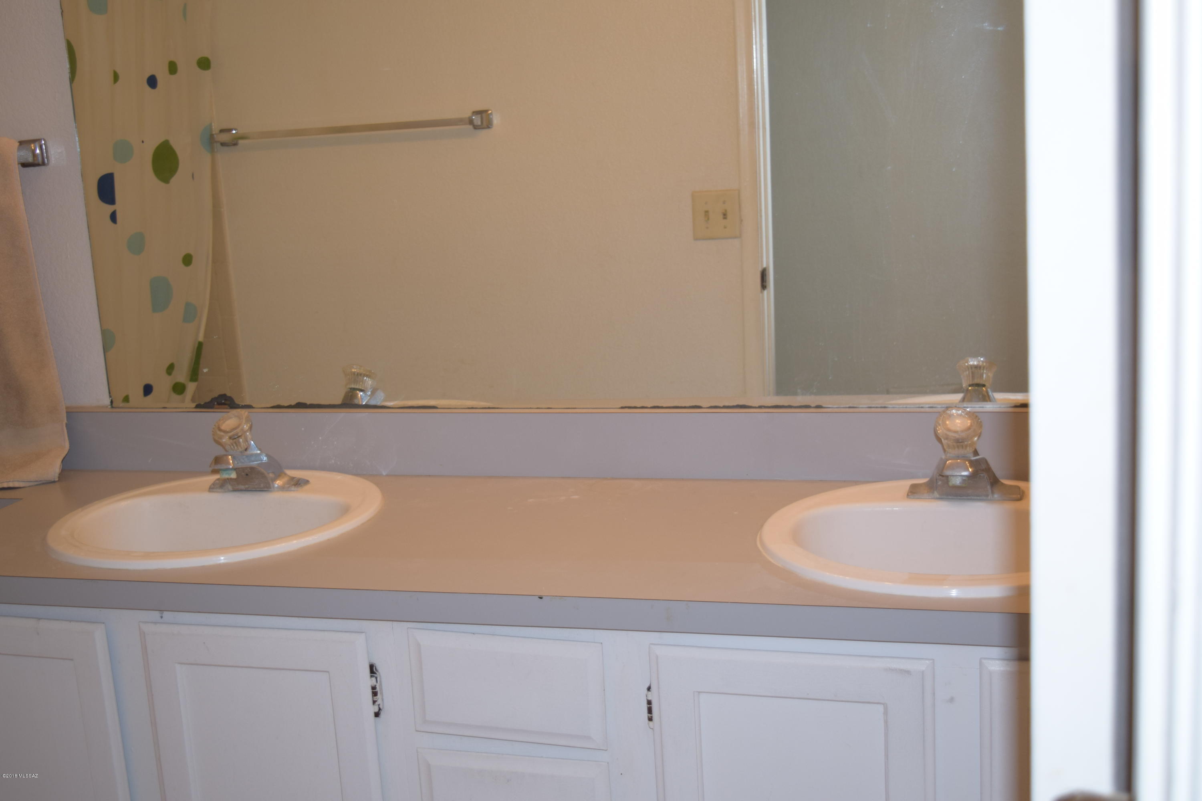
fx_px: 1502
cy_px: 400
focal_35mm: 45
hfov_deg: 43.6
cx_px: 601
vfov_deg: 29.9
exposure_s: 1/50
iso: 400
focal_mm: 30
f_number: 4.2
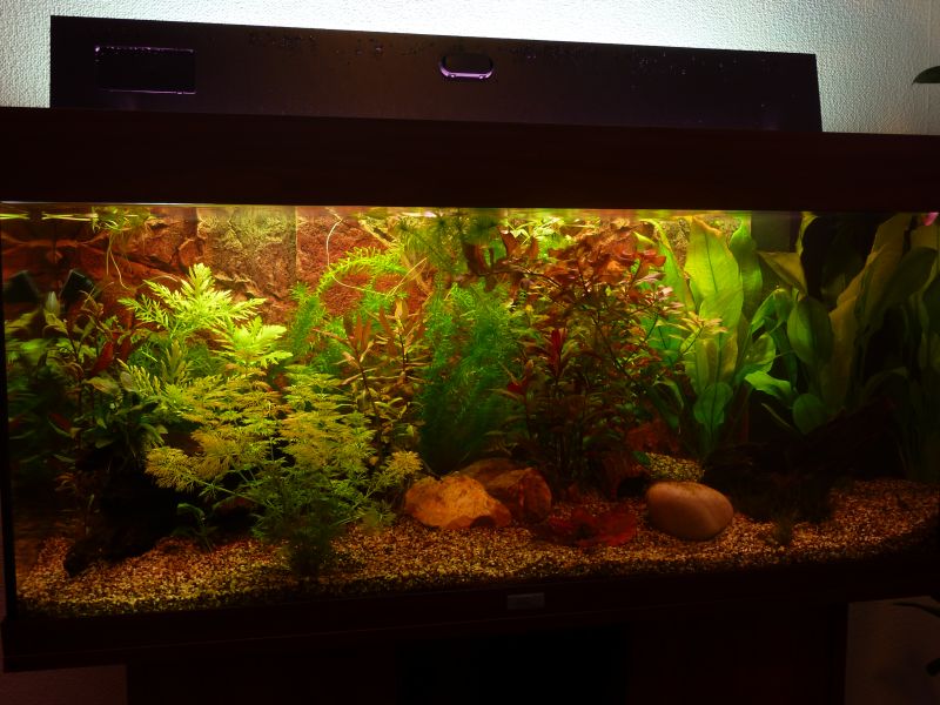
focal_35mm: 35
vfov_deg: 40.7
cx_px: 470
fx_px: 950
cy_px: 352
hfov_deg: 52.6
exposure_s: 1/8
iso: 80
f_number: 3.5
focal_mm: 5.7
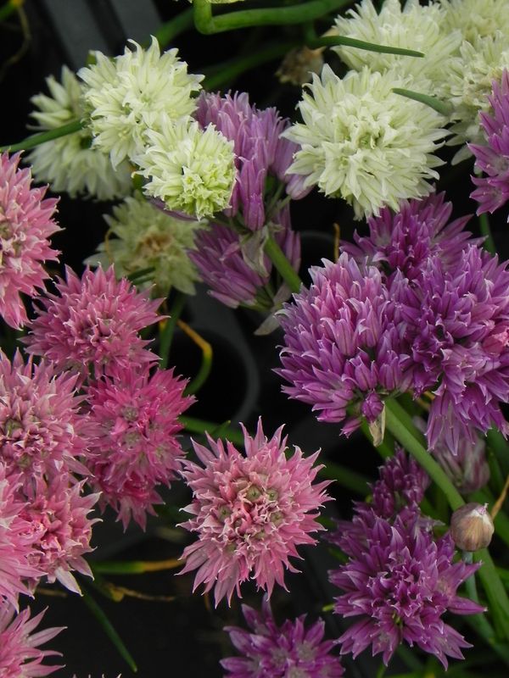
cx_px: 254
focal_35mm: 184
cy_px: 339
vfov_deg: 10.7
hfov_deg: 8.1
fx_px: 3607
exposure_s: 1/60
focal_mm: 32.7
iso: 160
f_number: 5
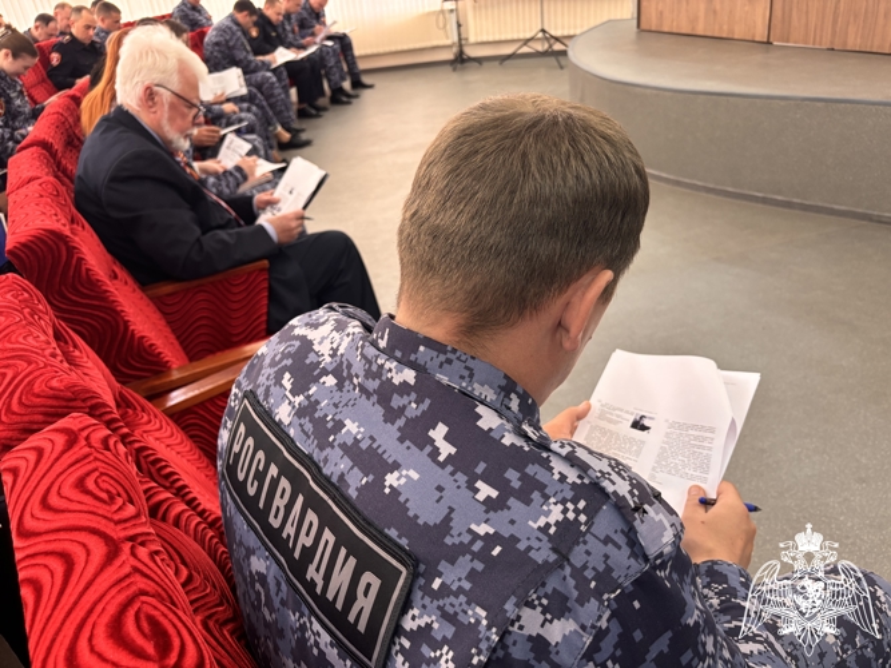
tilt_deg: -29.1
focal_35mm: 26
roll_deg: +6.3
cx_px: 446
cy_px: 334
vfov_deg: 53.0
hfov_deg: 67.3
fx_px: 669
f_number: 1.6
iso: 160
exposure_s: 1/50
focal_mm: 5.96
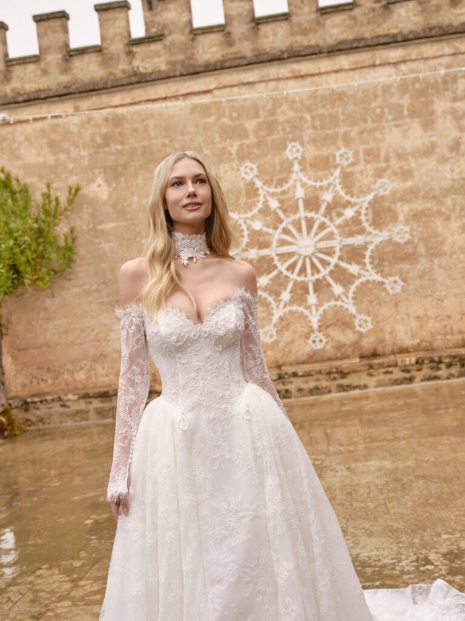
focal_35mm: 46
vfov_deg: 41.2
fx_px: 824
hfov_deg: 31.5
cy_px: 310
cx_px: 232
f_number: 6.4
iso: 500
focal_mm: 58.6
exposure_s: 1/250
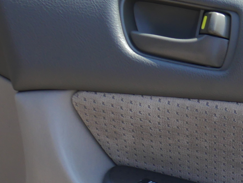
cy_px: 333
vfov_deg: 10.9
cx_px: 358
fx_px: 892
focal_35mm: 127
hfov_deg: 14.5
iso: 200
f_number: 5.6
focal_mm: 15
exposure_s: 1/250
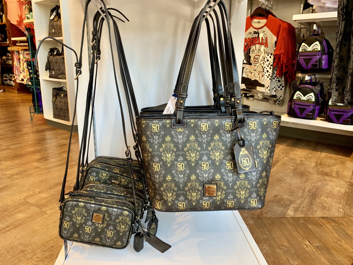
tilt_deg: -14.0
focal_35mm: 26
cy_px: 132
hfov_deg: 67.3
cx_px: 176
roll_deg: -2.6
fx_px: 265
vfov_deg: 53.1
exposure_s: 1/60
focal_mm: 4.25
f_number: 1.8
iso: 80
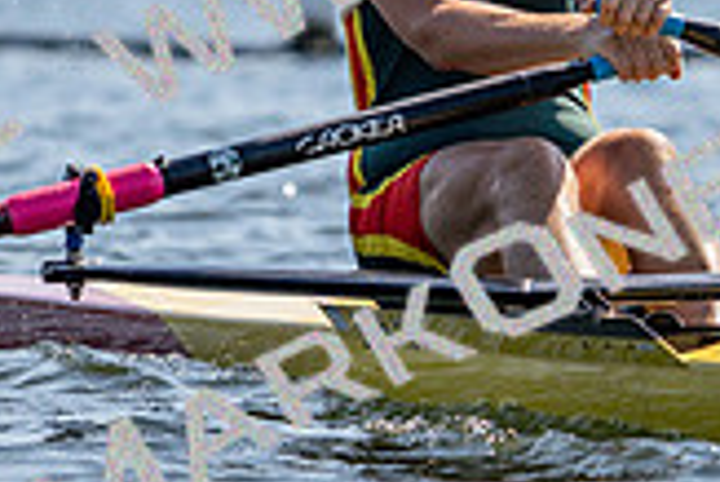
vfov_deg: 1.1
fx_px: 24081
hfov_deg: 1.7
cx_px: 640
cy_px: 117
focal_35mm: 1203
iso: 250
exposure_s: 1/1600
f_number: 6.3
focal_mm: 338
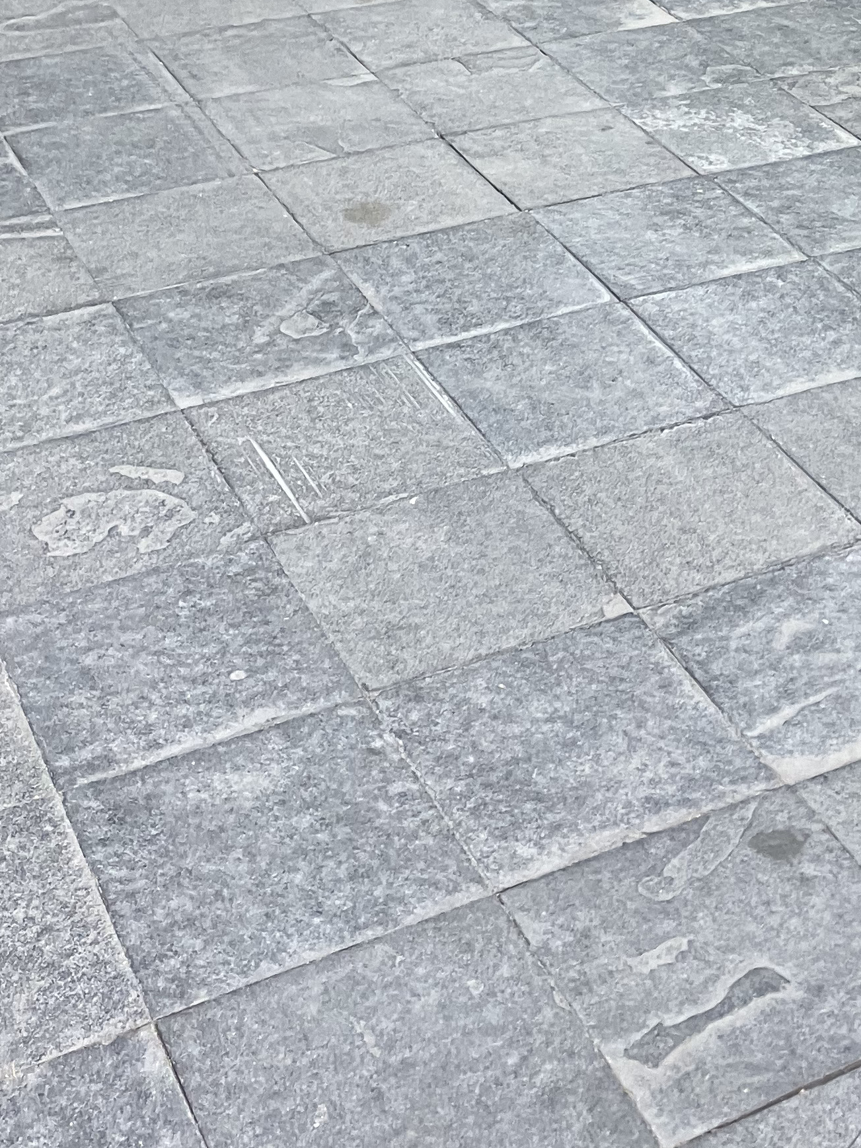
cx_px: 708
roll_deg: -2.8
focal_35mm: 65
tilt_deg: -19.7
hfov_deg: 22.2
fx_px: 2155
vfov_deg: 27.8
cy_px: -46
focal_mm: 3.99
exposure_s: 1/71
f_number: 1.8
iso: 80
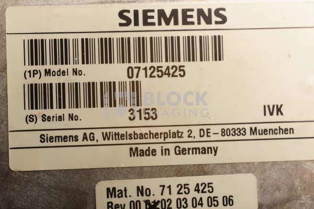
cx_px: 157
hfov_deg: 39.6
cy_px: 104
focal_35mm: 50
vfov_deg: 26.9
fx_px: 436
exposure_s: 1/160
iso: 320
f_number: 13
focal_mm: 50
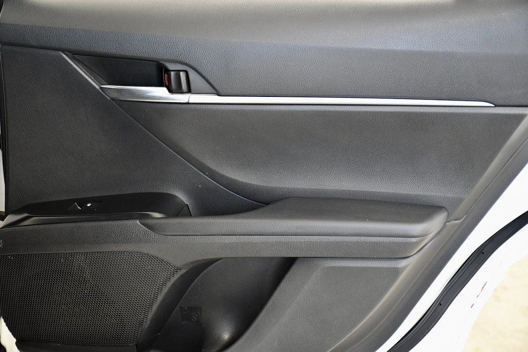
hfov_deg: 24.2
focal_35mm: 84
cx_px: 264
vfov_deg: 16.3
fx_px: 1232
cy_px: 176
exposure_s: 1/200
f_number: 4.8
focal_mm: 56
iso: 2500
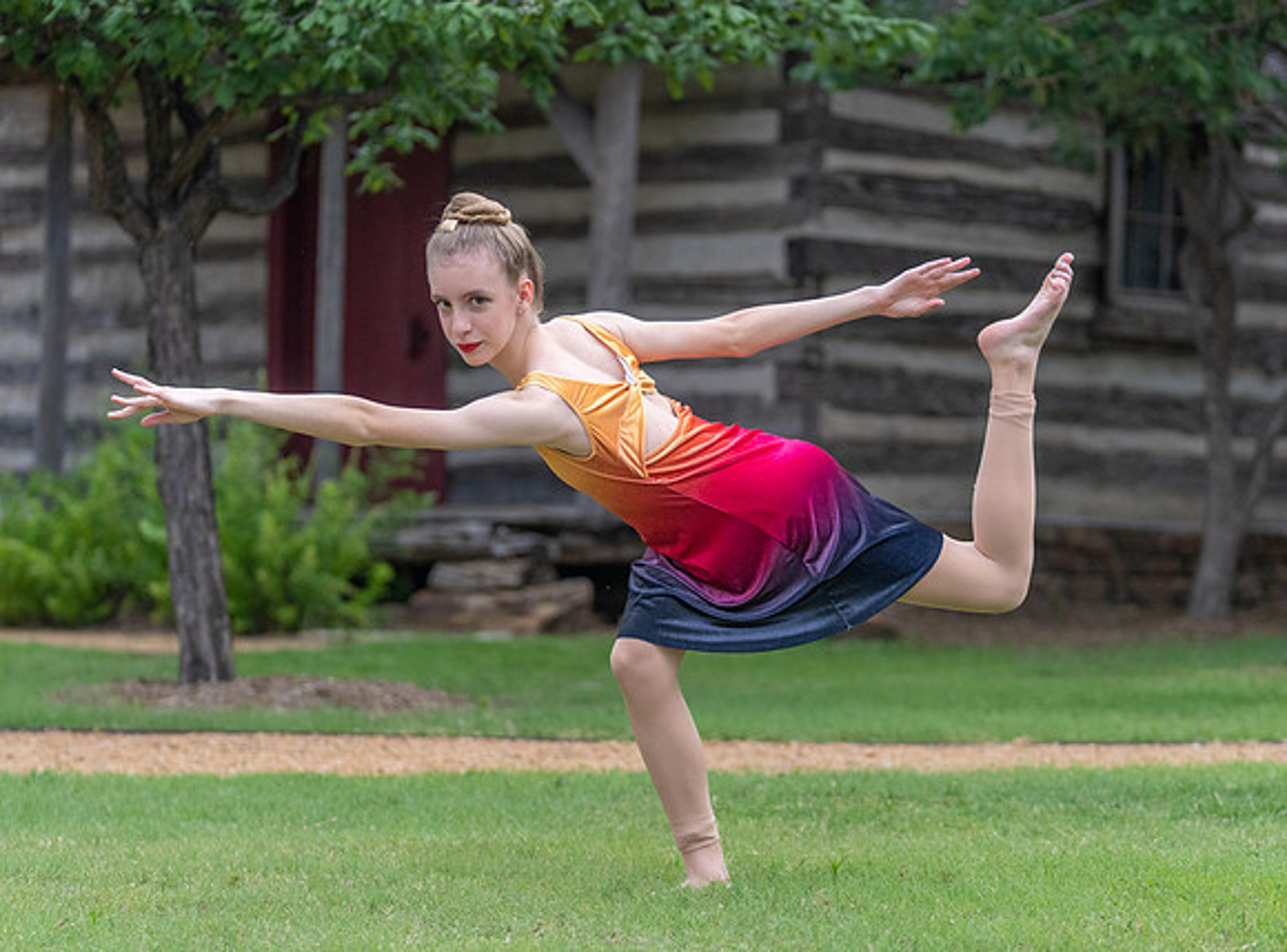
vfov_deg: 12.5
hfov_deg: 16.8
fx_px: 4356
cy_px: 477
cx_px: 666
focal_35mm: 118
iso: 1250
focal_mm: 94
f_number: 2.8
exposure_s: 1/320
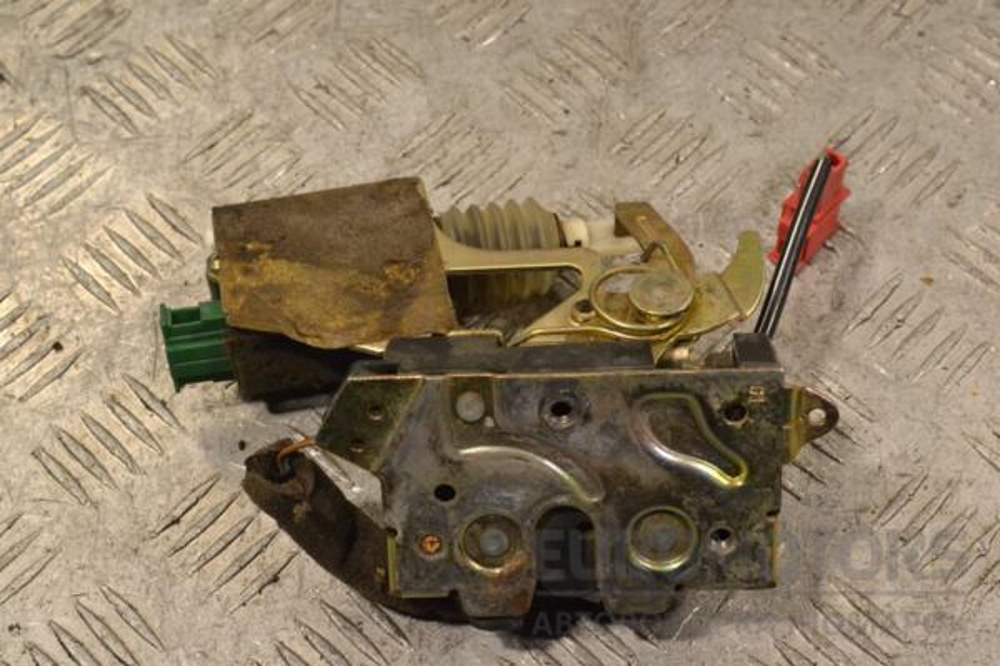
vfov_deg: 21.6
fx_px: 1750
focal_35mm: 63
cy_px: 333
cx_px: 500
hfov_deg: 31.9
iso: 3200
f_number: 10
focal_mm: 42
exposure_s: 1/400
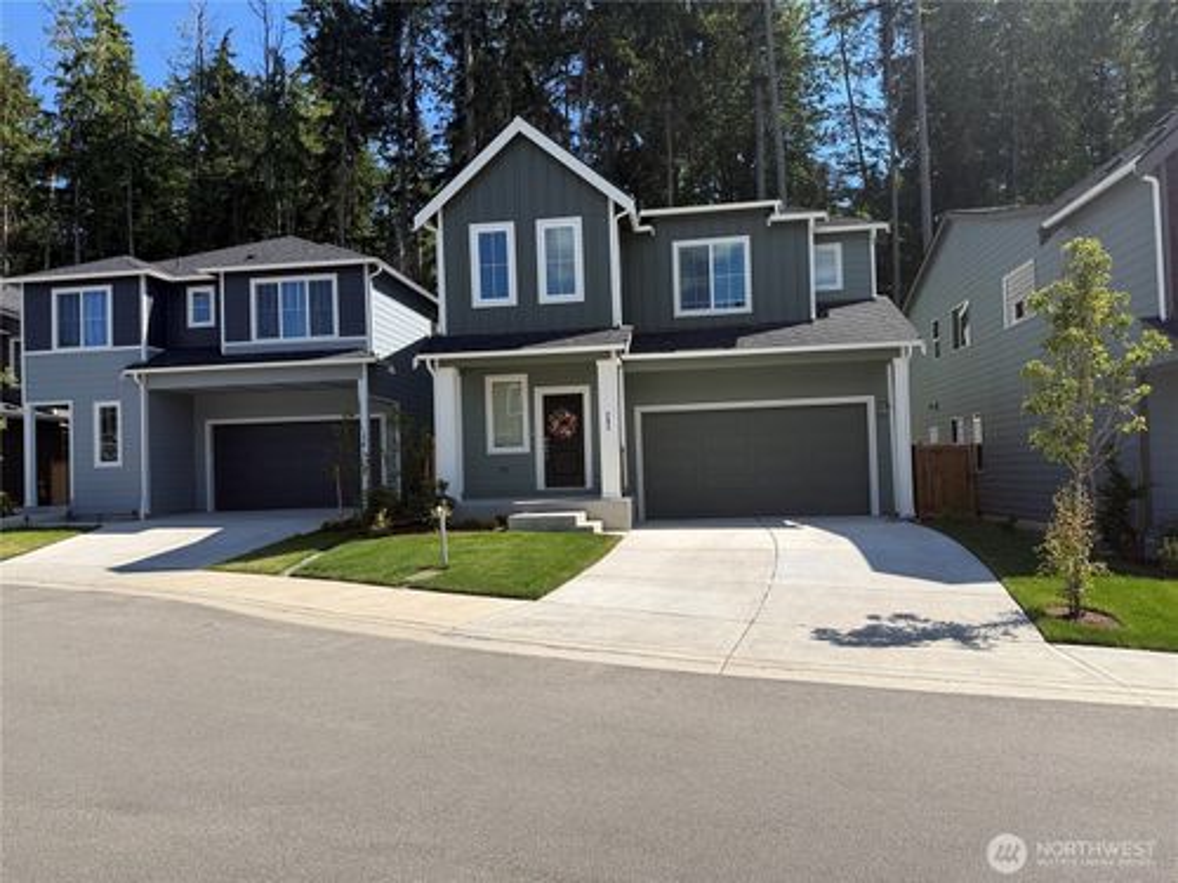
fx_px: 817
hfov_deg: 71.6
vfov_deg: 56.8
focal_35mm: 24
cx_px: 589
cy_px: 442
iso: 80
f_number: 1.78
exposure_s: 1/3759
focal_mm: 6.76
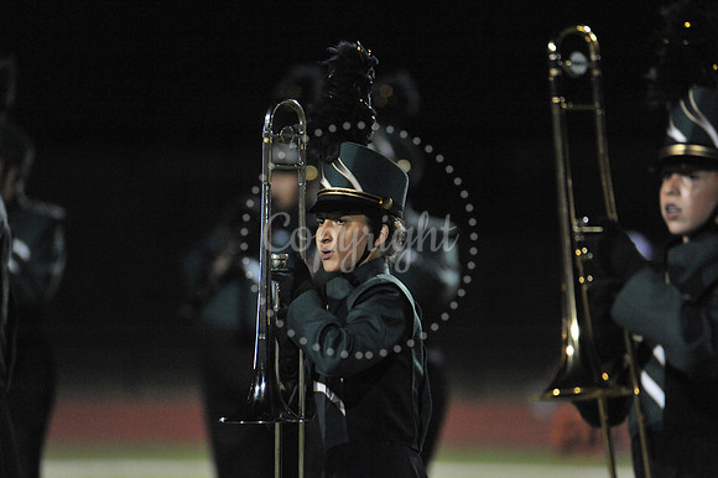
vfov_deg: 2.3
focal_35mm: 600
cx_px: 359
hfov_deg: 3.4
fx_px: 11959
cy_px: 239
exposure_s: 1/160
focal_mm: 600
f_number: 6.3
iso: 6400
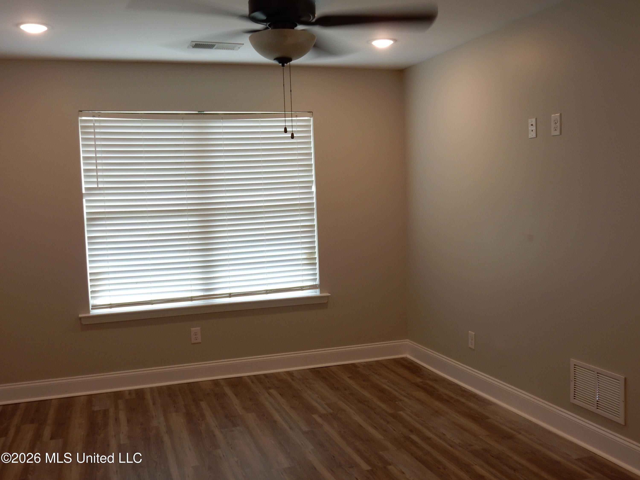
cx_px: 320
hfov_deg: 51.4
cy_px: 240
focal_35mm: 36
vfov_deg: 39.7
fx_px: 666
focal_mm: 6.4
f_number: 4
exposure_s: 1/30
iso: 125
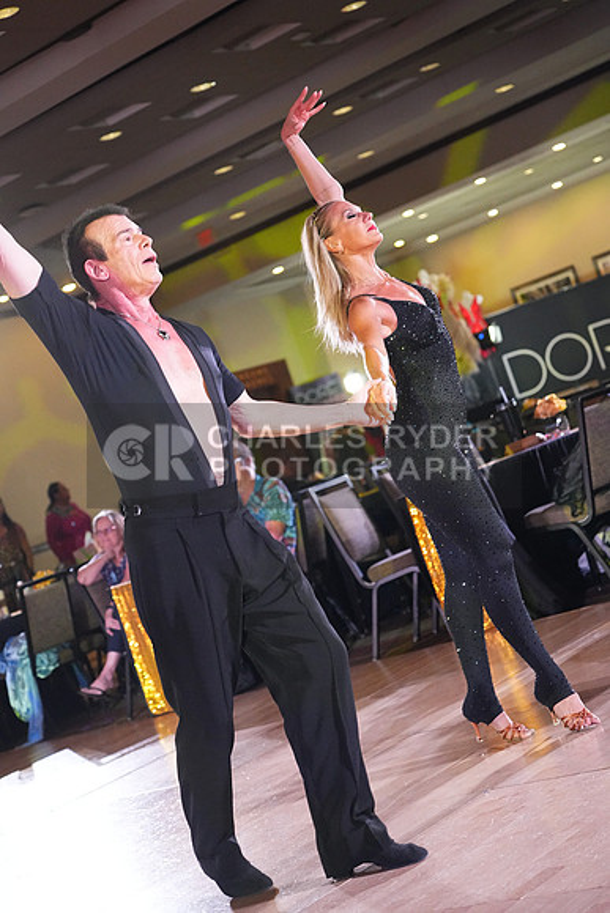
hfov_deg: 19.5
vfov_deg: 28.8
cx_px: 305
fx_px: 1778
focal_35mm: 70
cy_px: 456
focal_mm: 70
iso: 8000
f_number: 4
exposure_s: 1/400
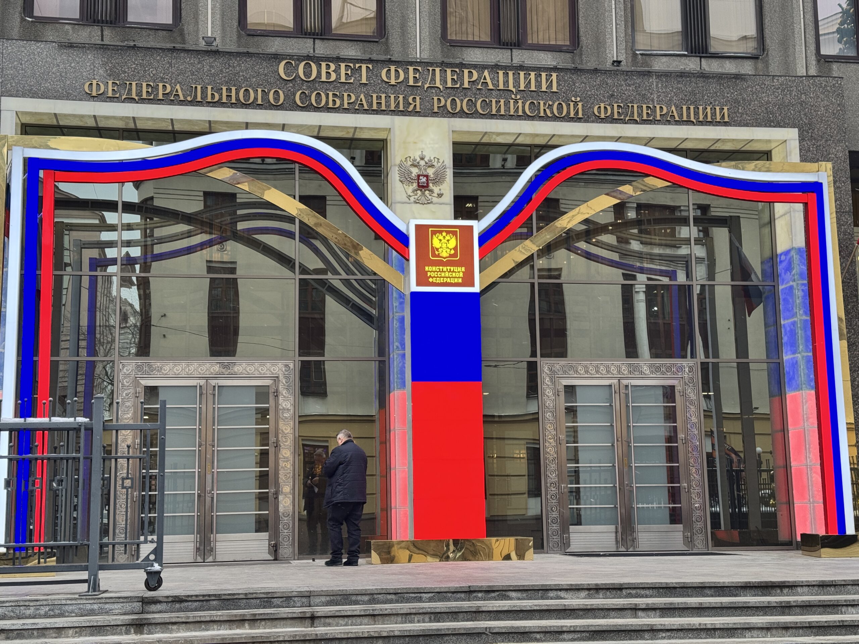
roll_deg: +1.2
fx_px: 1191
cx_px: 430
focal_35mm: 48
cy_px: 322
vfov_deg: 30.3
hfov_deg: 39.7
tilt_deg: +9.3
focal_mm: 6.76
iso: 64
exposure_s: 1/121
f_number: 1.78
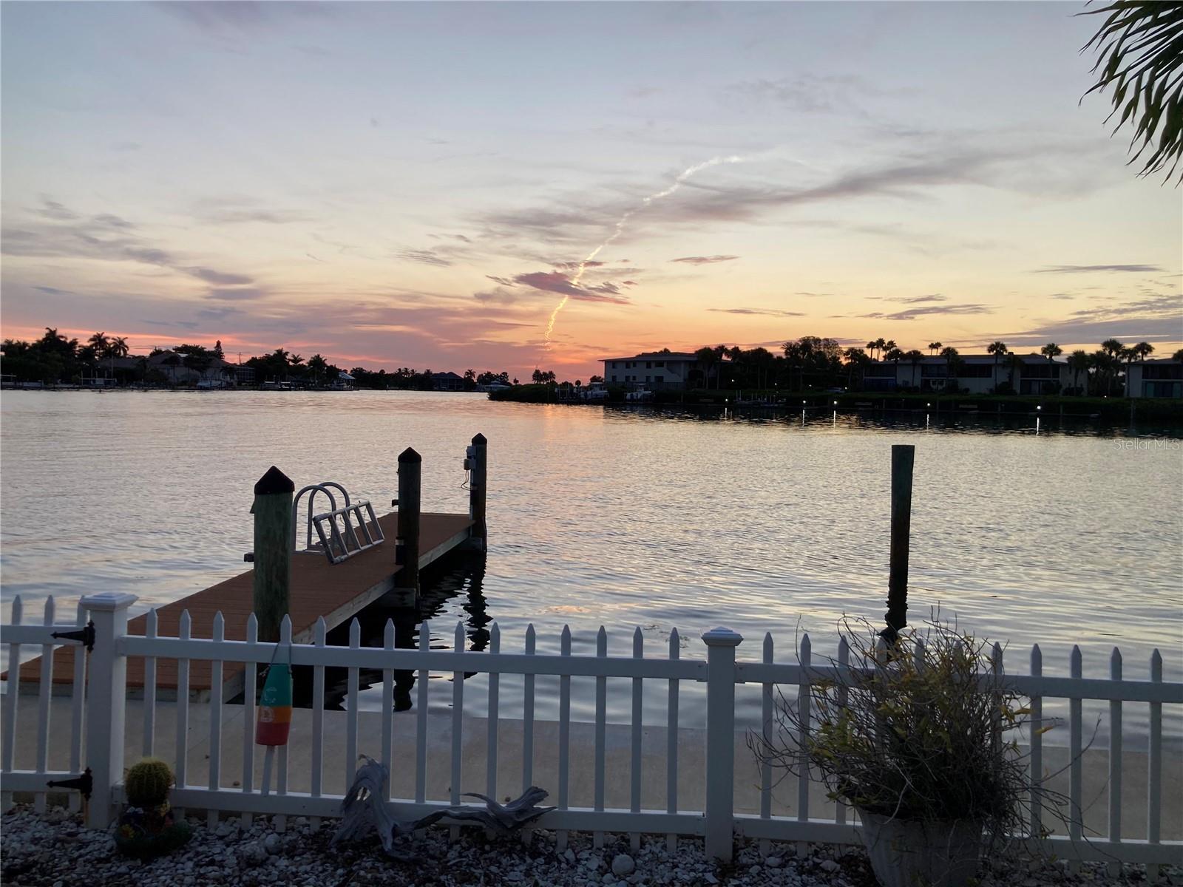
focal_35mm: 28
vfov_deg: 49.7
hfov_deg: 63.4
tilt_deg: -3.0
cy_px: 444
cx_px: 592
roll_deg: -2.0
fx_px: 957
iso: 32
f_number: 1.8
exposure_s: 1/121
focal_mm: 3.99
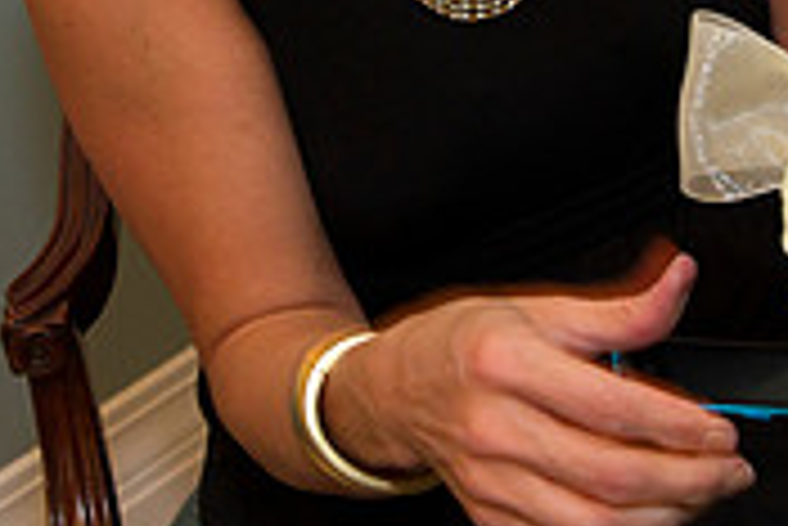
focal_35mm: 106
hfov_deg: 19.1
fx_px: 2322
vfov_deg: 12.6
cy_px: -148
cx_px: 599
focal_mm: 32
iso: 1250
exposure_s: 1/80
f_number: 4
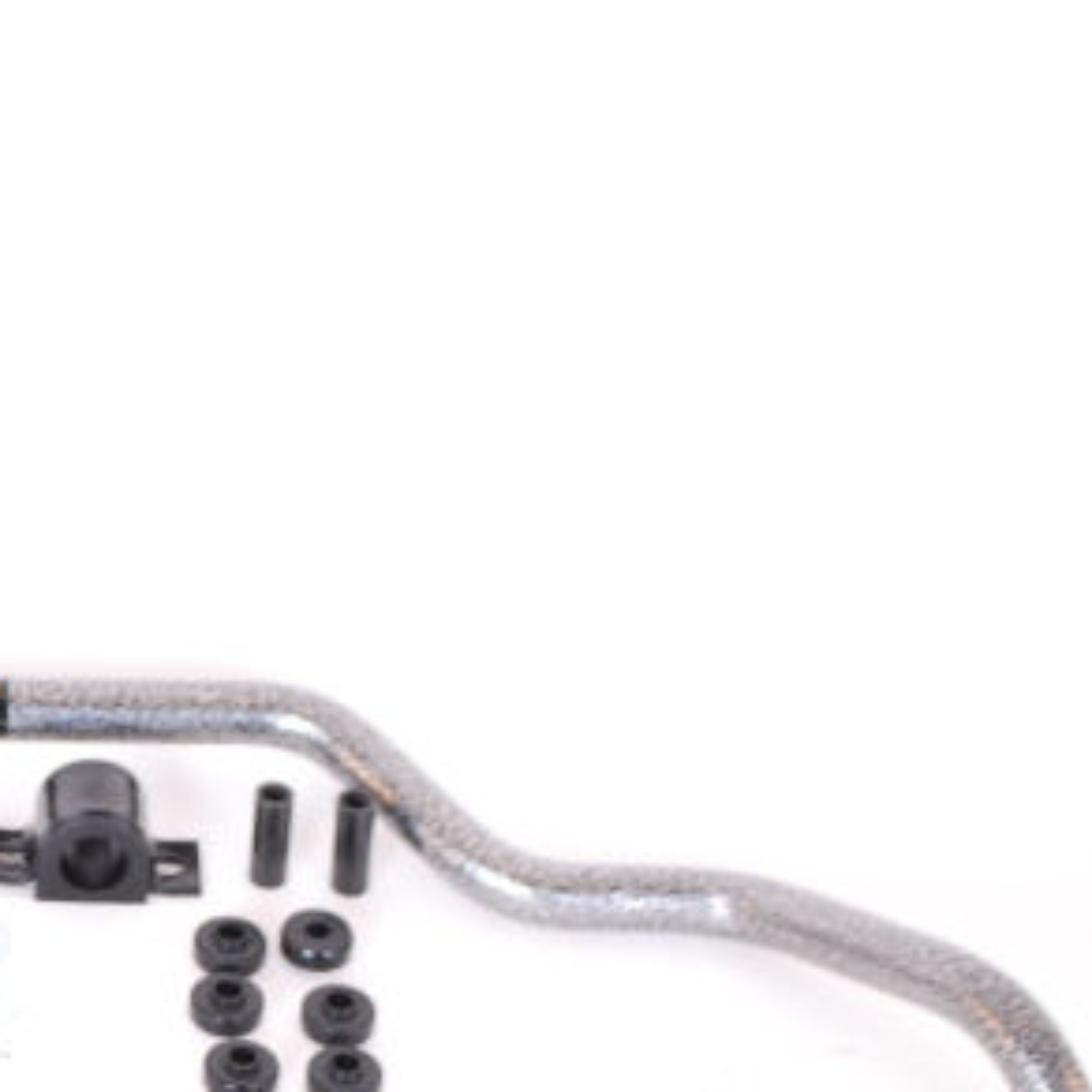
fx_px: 4247
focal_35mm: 119
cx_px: -138
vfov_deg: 14.6
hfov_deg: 14.3
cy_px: 720
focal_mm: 34
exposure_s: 1/100
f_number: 5
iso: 400
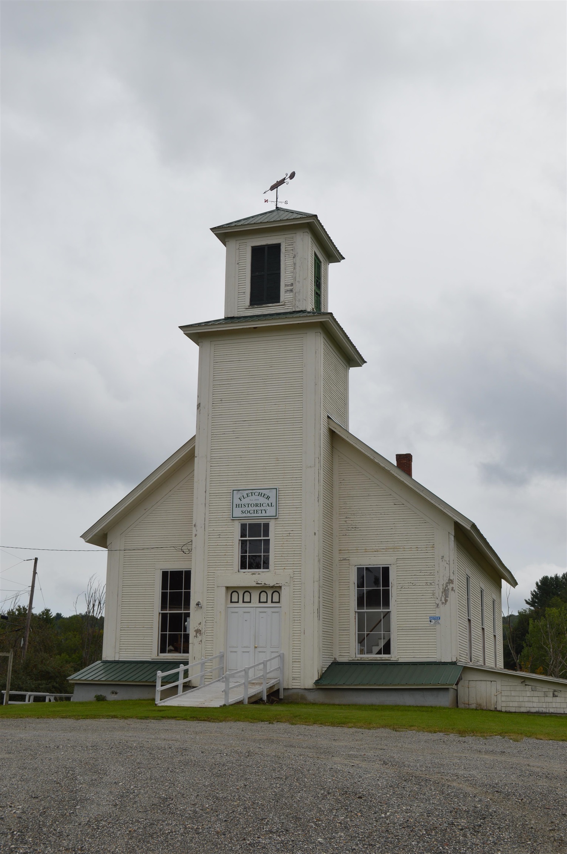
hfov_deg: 30.8
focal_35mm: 44
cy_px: 427
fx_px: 1030
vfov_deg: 45.0
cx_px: 284
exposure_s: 1/250
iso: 100
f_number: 8
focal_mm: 29
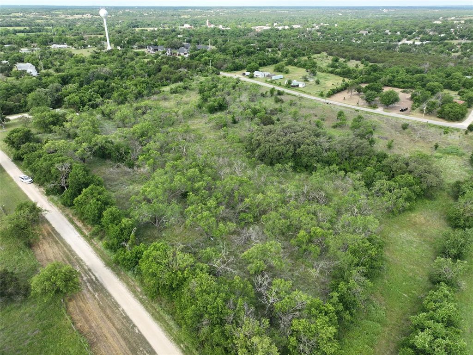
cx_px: 236
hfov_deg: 71.6
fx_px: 328
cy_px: 178
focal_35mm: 24
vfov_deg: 56.8
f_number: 2.8
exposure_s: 1/640
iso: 140
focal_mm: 12.29
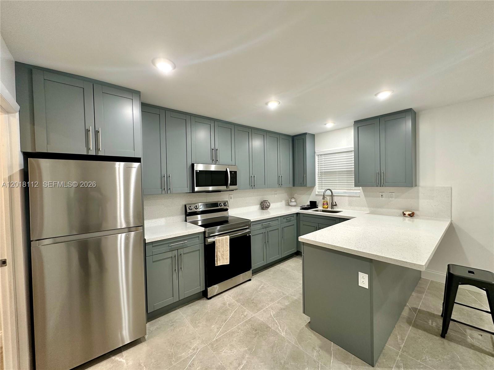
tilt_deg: -0.2
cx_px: 247
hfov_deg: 102.1
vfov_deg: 85.7
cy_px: 185
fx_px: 200
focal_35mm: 14
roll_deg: +1.2
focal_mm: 2.22
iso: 200
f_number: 2.2
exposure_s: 1/60
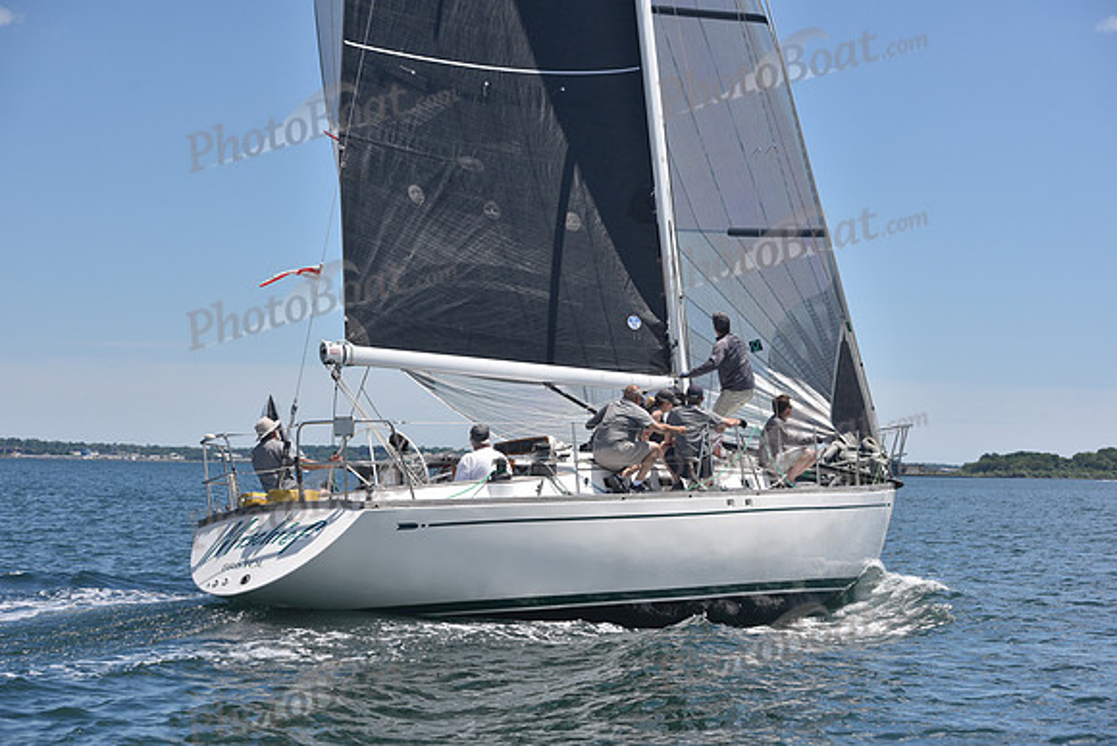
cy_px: 373
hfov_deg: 28.8
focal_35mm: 70
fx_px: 2172
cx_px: 558
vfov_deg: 19.5
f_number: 6.3
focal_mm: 70
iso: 320
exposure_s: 1/800
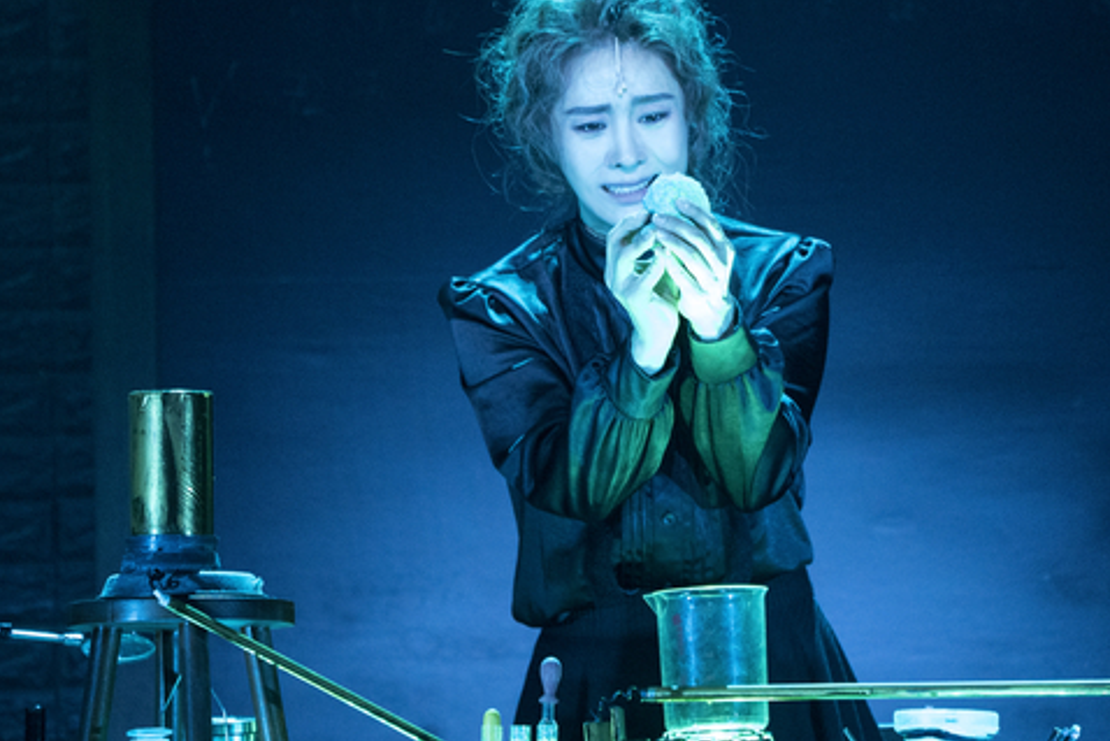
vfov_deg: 2.8
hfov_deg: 4.3
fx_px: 14927
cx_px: 647
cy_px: 377
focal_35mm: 484
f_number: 5.6
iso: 8000
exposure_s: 1/100
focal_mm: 276
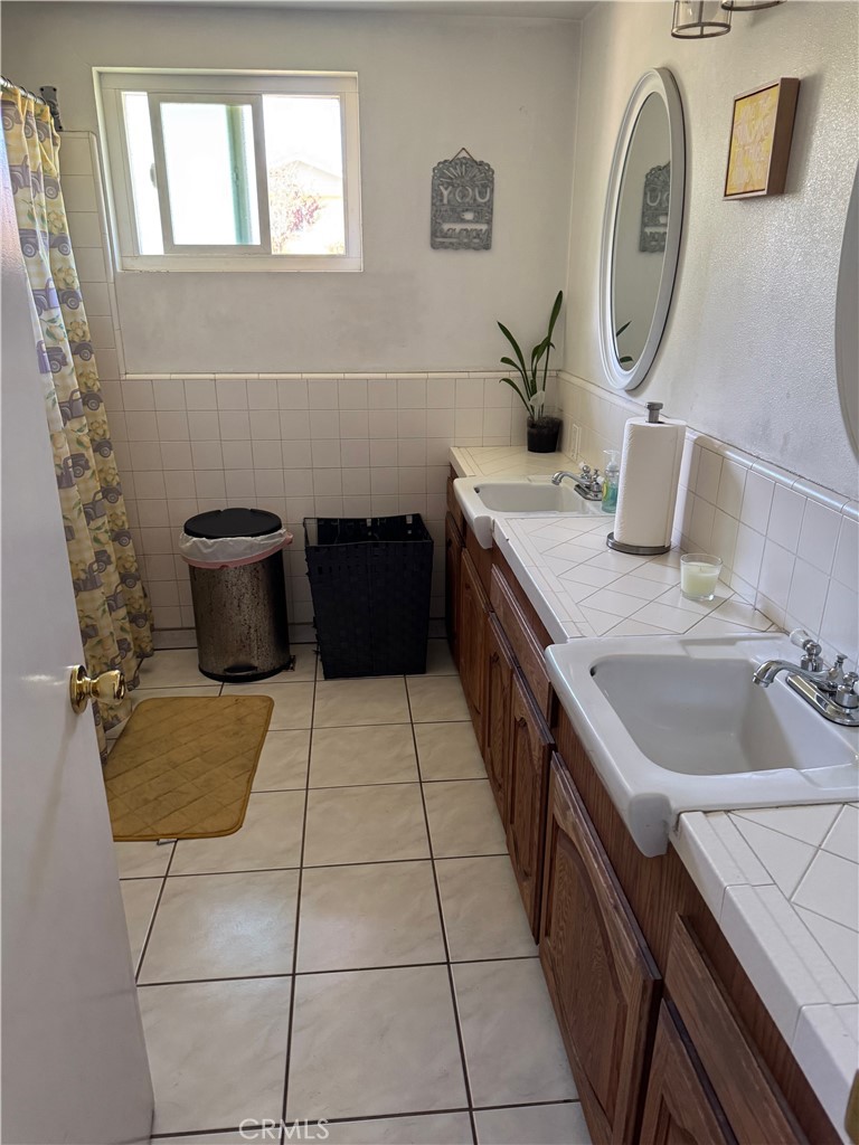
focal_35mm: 24
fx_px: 794
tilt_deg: -23.4
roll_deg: +0.7
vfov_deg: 71.6
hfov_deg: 56.8
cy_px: 572
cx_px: 430
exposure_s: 1/60
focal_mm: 6.76
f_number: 1.78
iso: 320
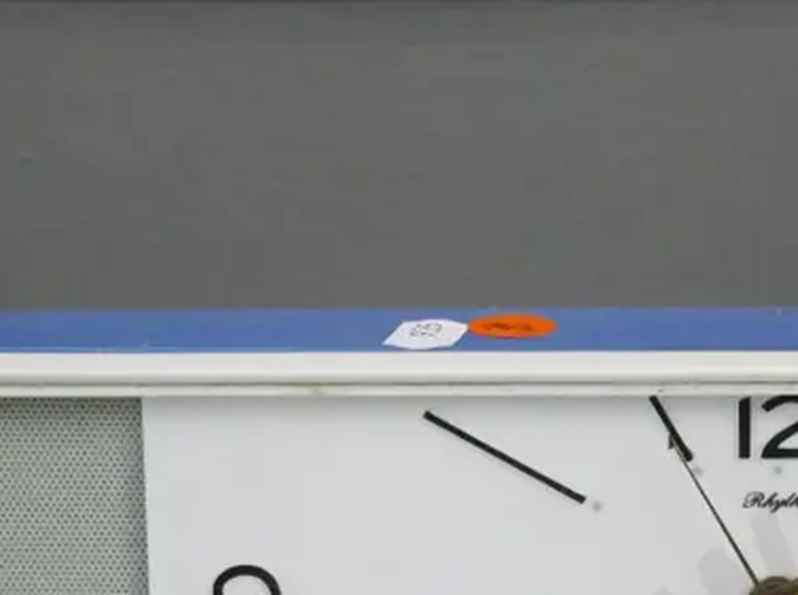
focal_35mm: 152
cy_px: 570
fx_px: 3496
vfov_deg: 9.7
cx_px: 775
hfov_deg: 12.9
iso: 3200
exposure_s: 1/250
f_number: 4.7
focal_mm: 28
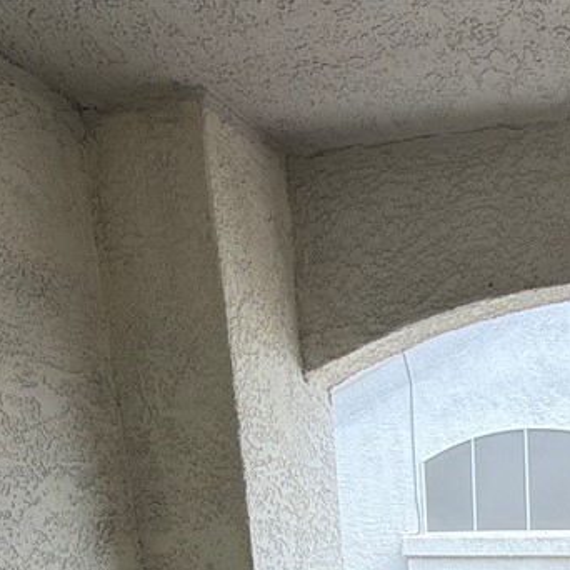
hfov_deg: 39.4
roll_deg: +1.0
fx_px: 689
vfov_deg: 37.2
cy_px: 637
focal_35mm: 37
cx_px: 577
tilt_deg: -11.2
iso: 40
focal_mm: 2.22
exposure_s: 1/132
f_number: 2.2
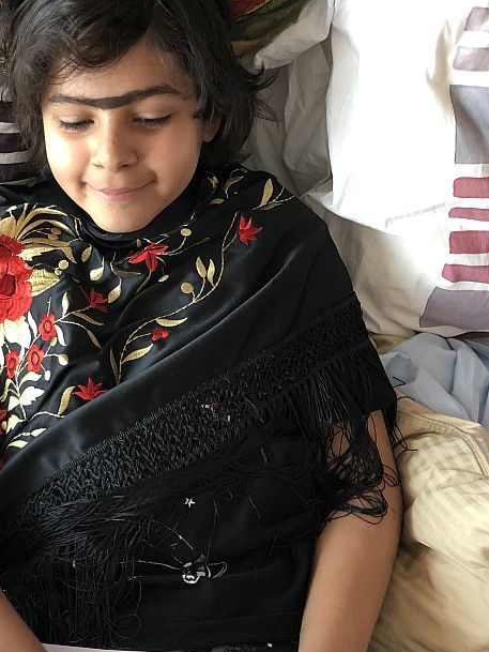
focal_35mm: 46
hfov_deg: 31.0
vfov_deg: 41.2
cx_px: 127
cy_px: 286
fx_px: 866
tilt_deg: -56.0
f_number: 1.8
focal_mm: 3.99
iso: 40
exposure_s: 1/15
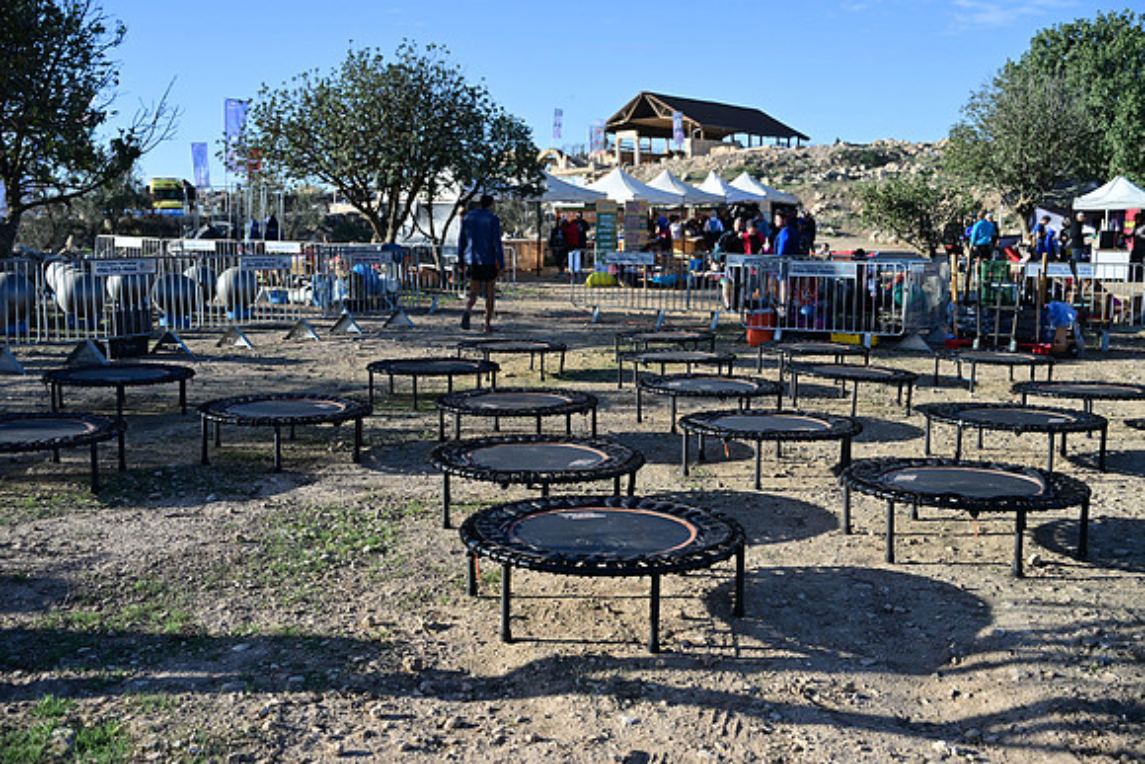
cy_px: 382
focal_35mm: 35
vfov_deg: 37.9
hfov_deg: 54.4
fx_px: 1113
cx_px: 572
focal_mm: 35
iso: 280
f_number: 3.5
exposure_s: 1/2500
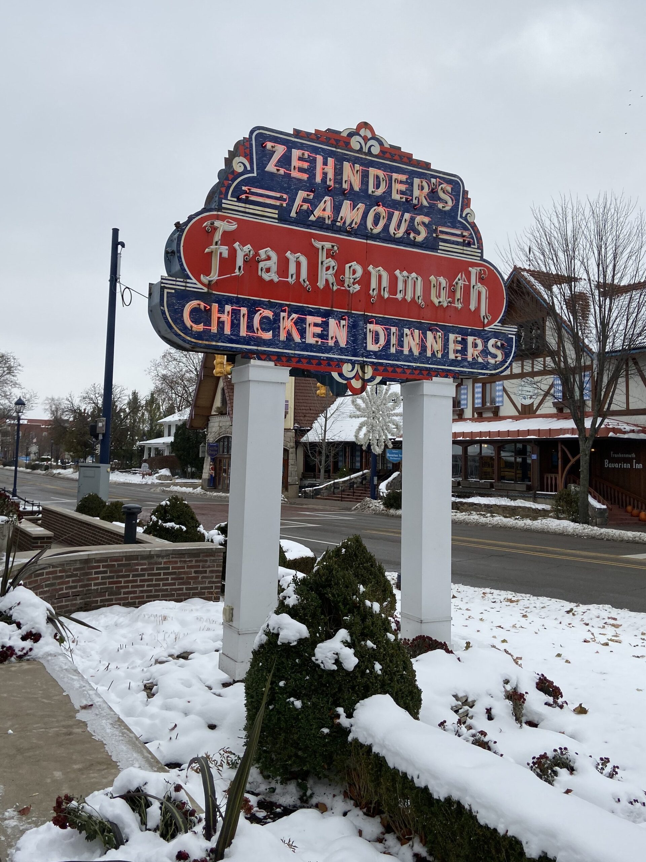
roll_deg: -1.0
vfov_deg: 67.3
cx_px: 323
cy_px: 431
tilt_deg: +1.4
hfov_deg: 53.1
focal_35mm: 26
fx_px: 647
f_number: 1.8
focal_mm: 4.25
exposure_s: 1/1931
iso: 32
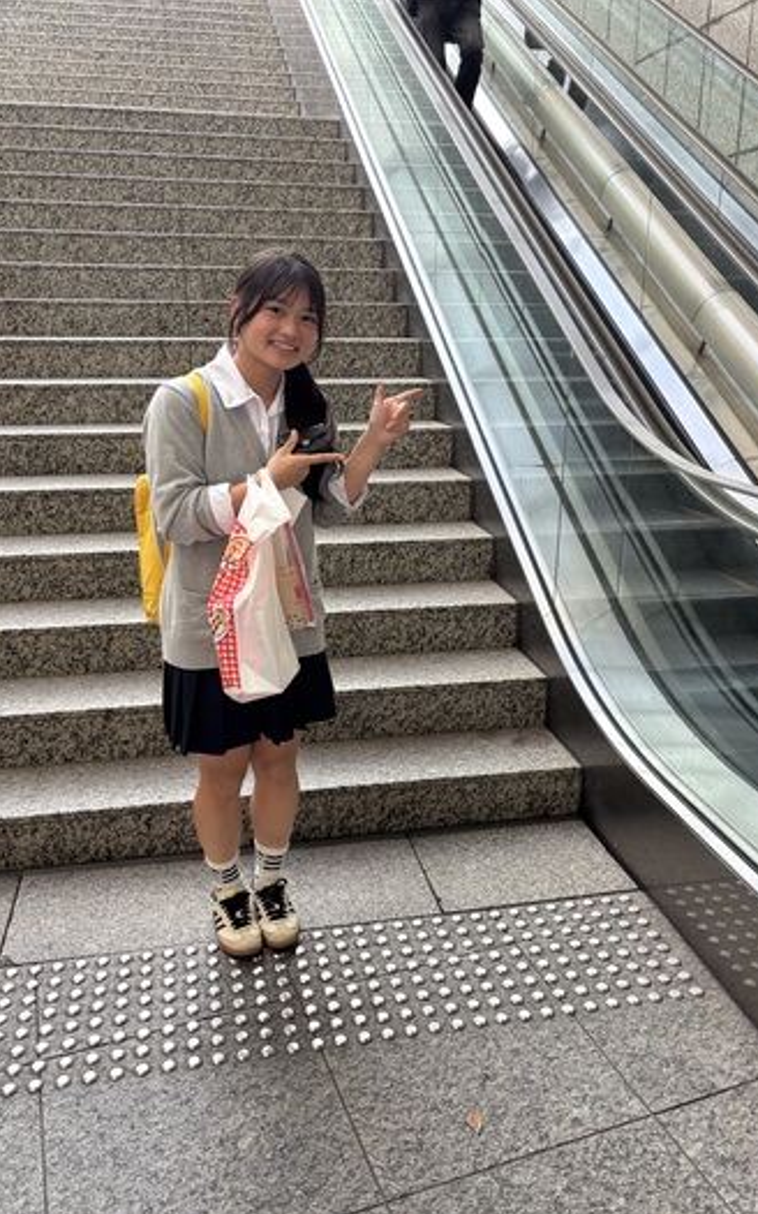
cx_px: 367
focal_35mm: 28
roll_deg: -0.5
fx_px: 926
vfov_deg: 66.5
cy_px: 607
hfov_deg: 44.5
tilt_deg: -17.0
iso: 125
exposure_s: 1/80
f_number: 1.6
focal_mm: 5.96
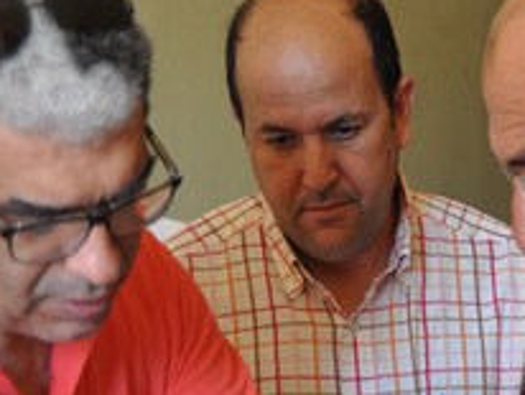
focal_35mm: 138
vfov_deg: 10.6
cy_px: 391
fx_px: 2103
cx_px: 405
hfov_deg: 14.2
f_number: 4.2
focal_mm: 31
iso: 720
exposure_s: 1/60
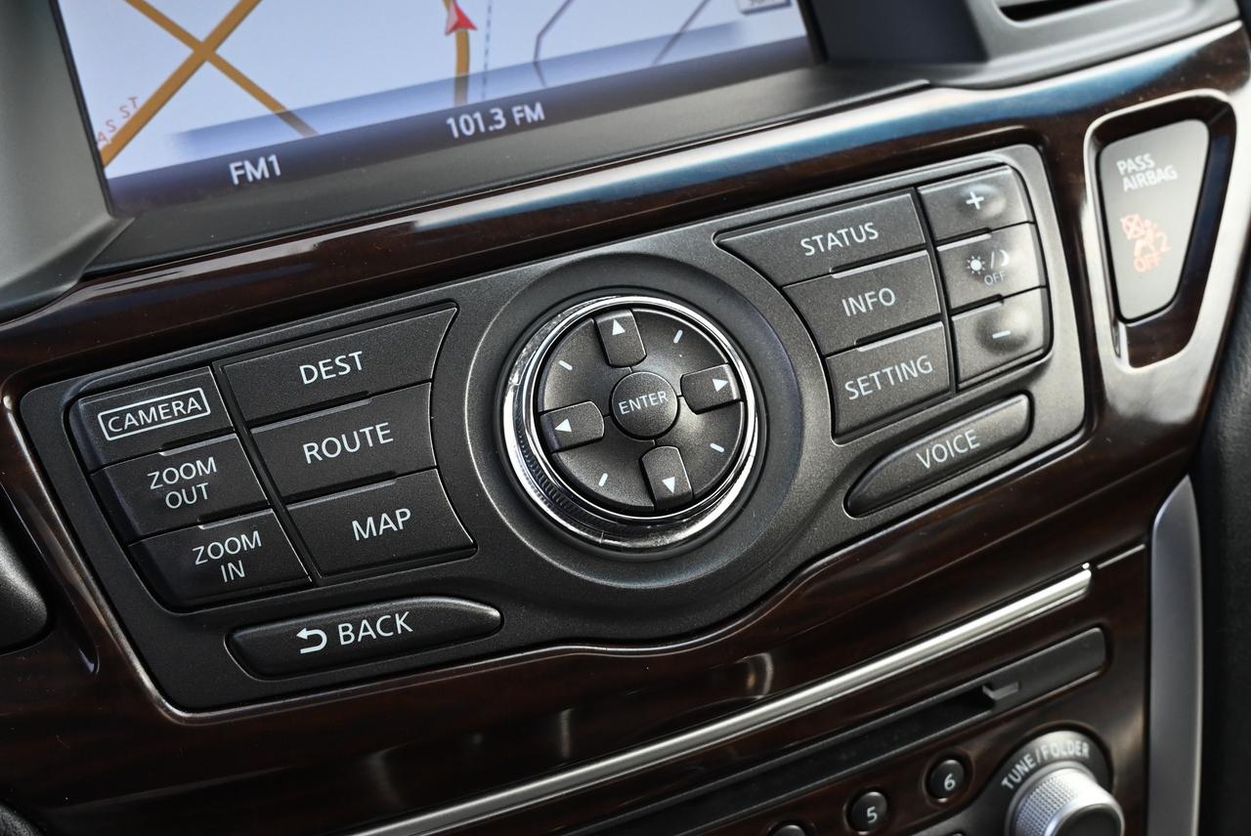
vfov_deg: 36.9
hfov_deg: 53.1
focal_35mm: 36
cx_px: 626
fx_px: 1252
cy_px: 418
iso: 1600
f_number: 6.3
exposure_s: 1/500
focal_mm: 24
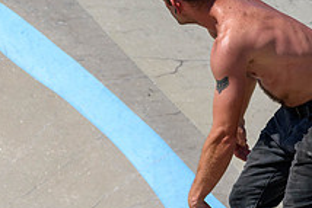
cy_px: 185
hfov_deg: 3.0
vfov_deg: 2.0
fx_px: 5984
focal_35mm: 690
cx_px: 128
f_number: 5.6
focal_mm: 170
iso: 200
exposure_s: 1/2000
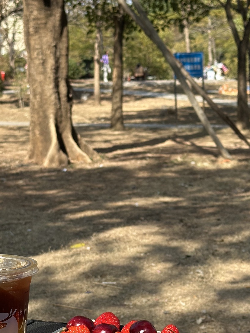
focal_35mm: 87
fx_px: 837
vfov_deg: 22.4
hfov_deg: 17.0
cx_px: 103
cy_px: 222
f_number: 1.78
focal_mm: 6.86
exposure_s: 1/2160
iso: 64
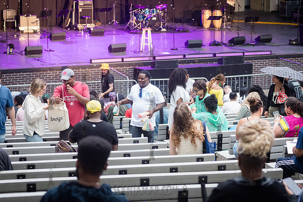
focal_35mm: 103
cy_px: 101
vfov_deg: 13.3
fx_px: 866
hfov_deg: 19.8
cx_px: 152
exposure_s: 1/320
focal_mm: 100
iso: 3200
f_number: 4
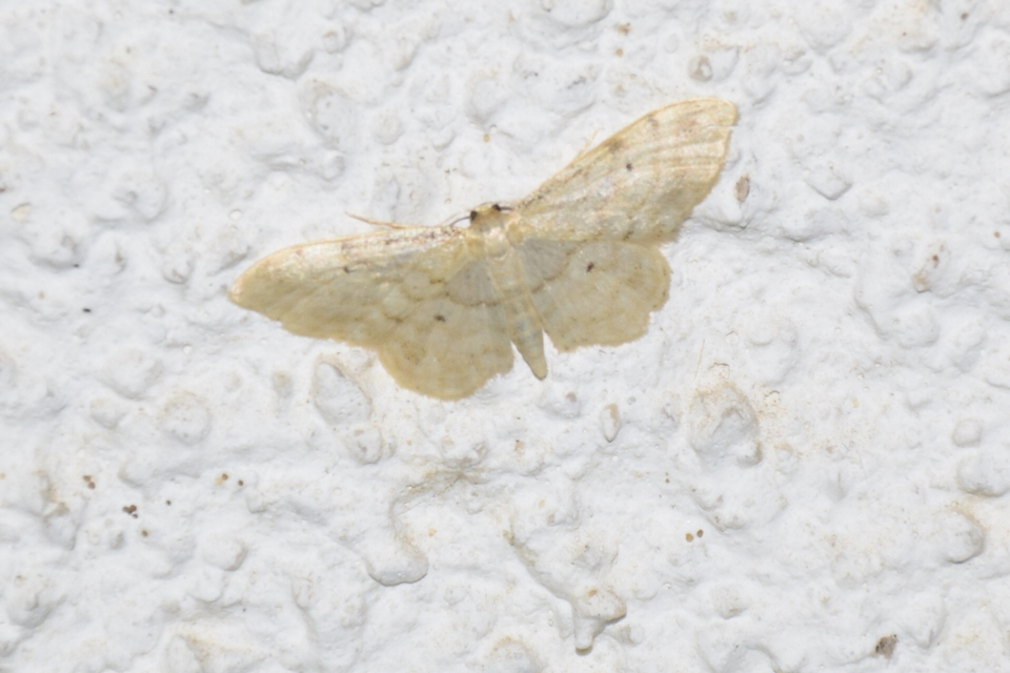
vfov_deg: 6.5
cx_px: 505
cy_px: 336
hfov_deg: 9.8
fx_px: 5891
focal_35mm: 210
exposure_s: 1/60
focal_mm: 140
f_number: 7.1
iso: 320
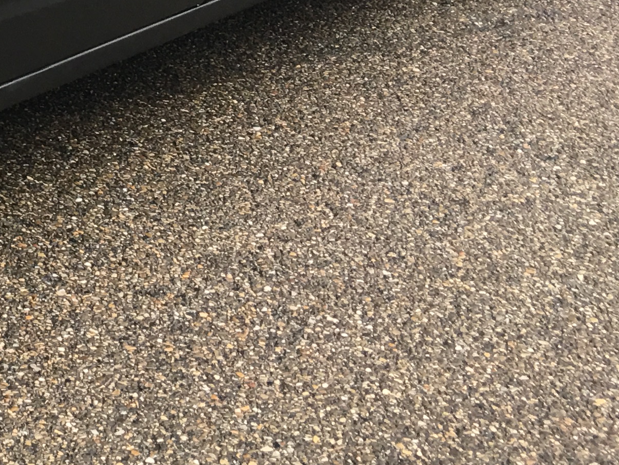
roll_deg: -0.4
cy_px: -152
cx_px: -308
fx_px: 1735
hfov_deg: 18.0
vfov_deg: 14.6
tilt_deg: -11.8
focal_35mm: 97
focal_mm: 4.15
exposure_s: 1/33
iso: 25
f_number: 2.2
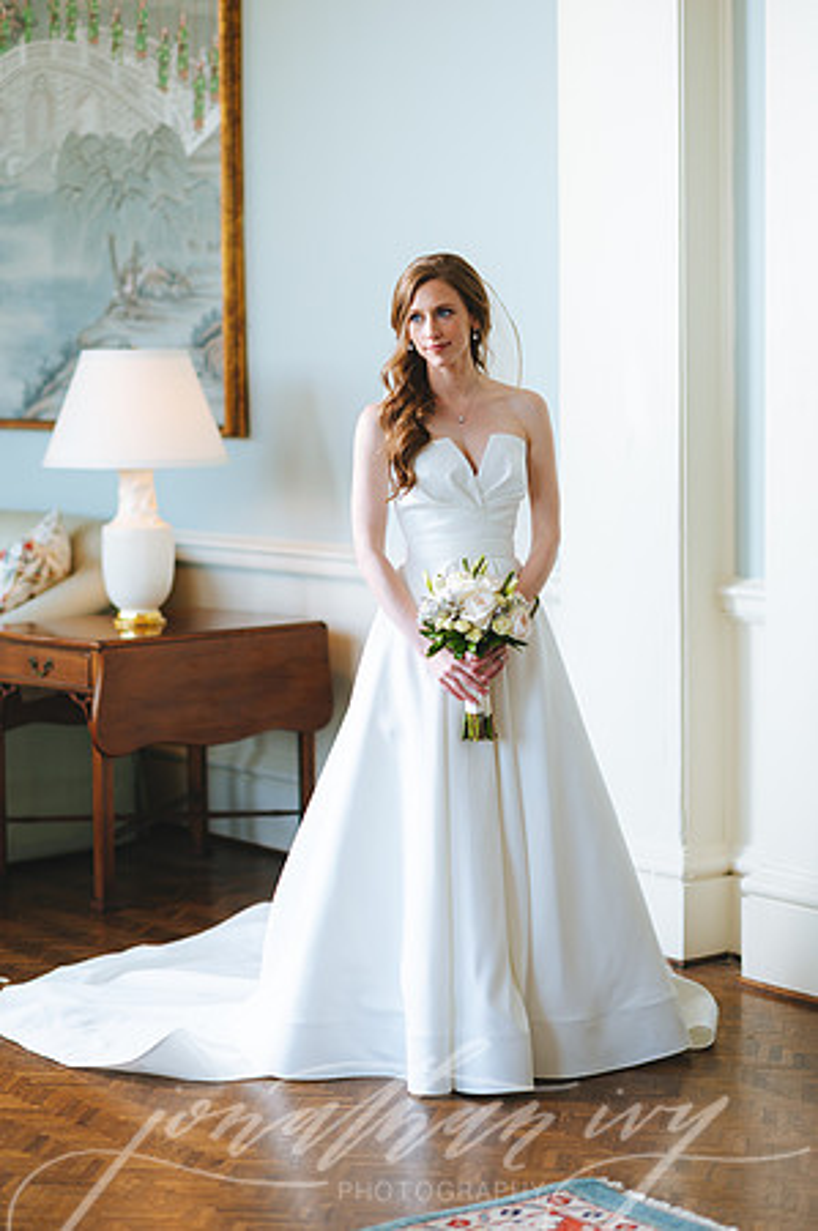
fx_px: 2904
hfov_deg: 16.0
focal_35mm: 85
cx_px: 409
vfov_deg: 23.9
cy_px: 616
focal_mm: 85
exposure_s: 1/200
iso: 400
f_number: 2
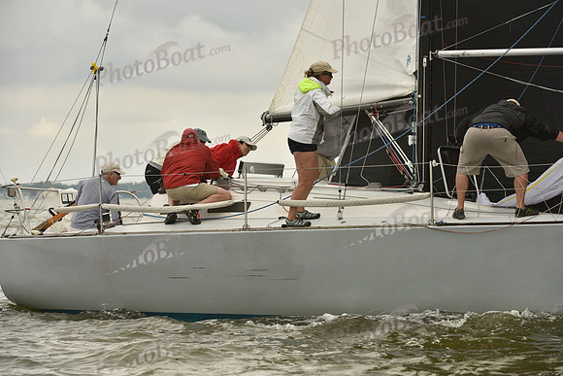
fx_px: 3128
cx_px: 282
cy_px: 188
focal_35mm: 200
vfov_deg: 6.9
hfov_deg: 10.3
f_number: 7.1
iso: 400
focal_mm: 200
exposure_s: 1/800
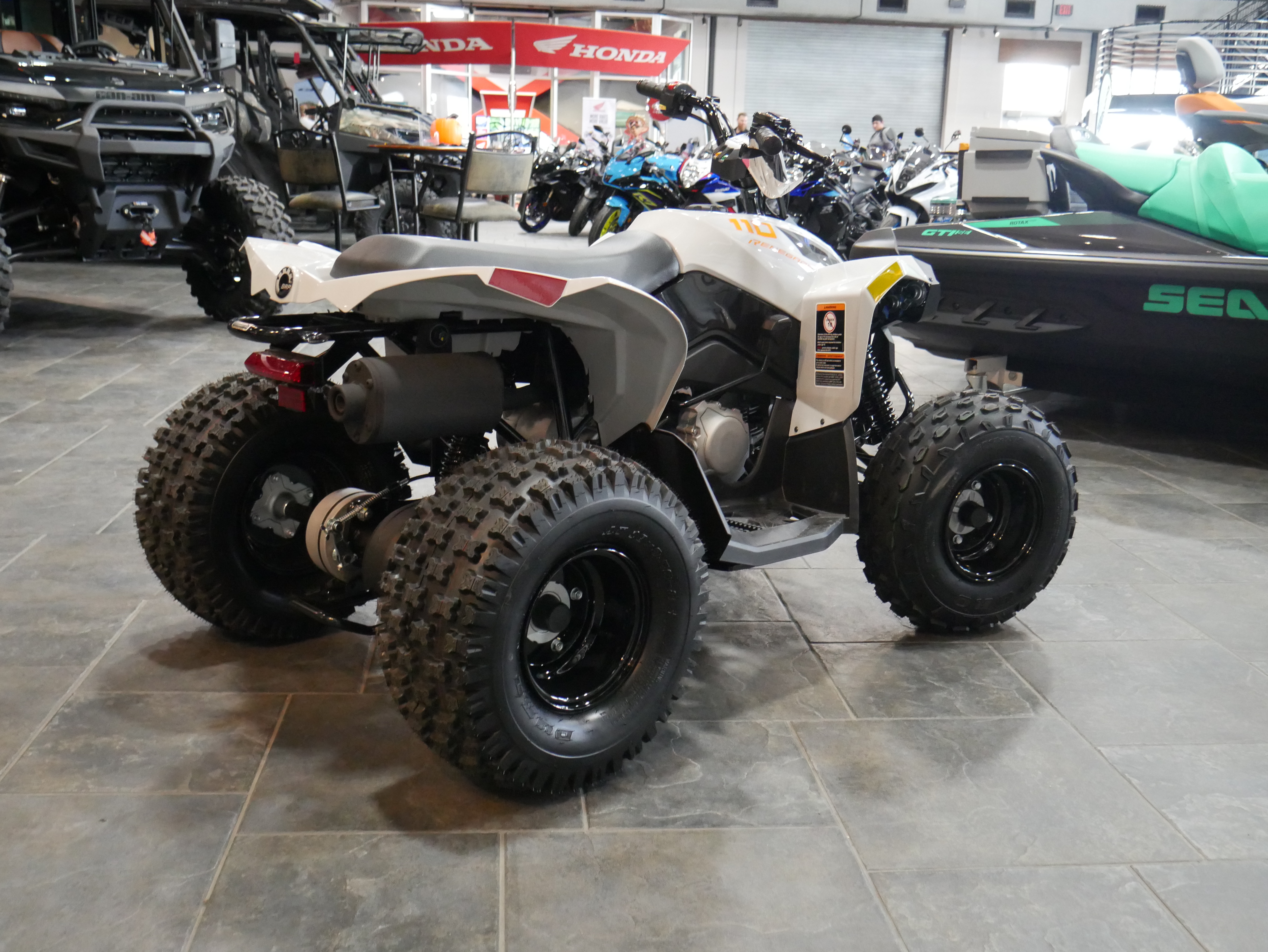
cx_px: 634
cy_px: 476
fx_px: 1246
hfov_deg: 53.9
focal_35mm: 34
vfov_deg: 41.8
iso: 3200
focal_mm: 17
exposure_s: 1/60
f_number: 4
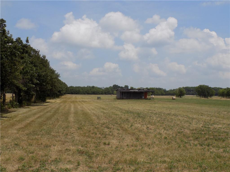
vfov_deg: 38.7
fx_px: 246
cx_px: 115
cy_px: 86
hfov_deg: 50.1
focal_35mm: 37
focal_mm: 6.6
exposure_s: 1/1500
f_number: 3.5
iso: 80
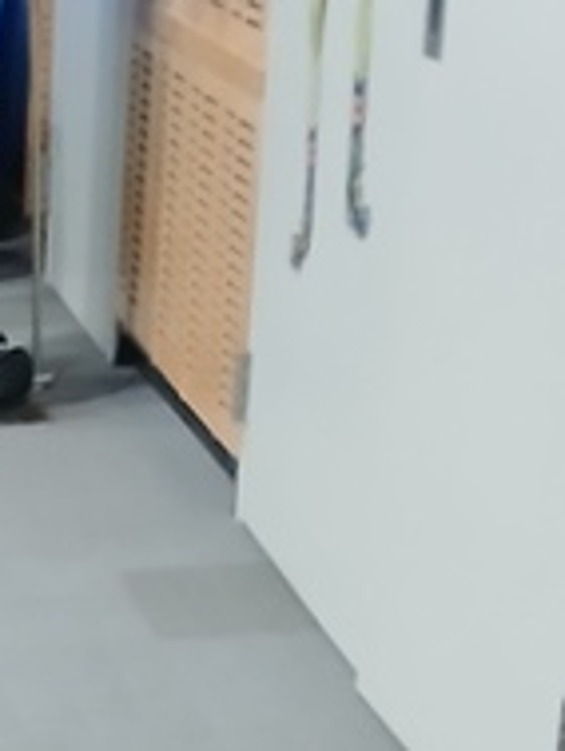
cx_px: -824
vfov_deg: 12.0
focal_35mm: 141
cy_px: 1629
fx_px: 3065
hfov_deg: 9.3
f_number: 1.8
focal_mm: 3.98
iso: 320
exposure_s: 1/24
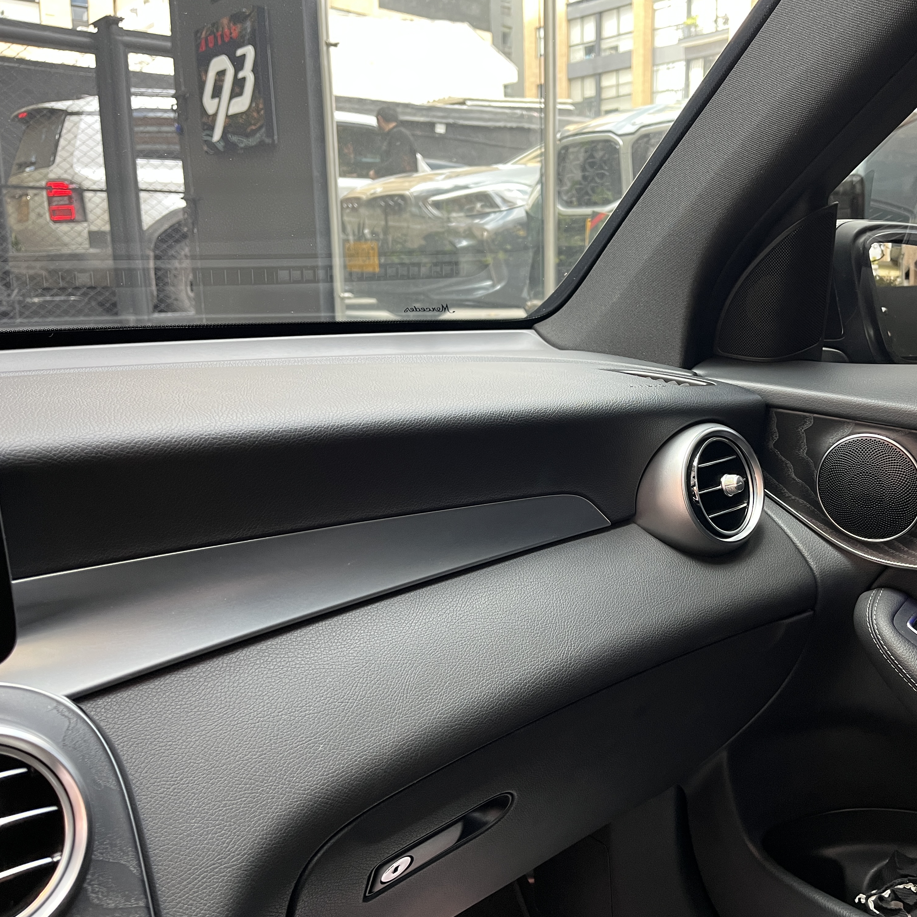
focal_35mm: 31
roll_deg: -0.3
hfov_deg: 51.5
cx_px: 617
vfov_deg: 52.5
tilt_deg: -11.8
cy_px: 460
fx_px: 929
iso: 125
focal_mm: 5.1
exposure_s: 1/70
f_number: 1.6
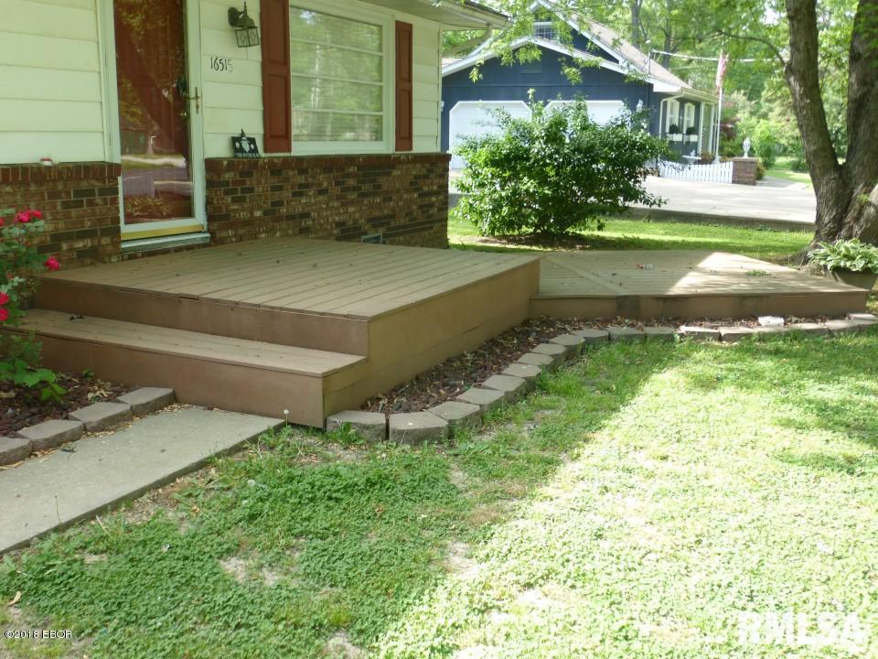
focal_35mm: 34
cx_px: 439
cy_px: 330
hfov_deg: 54.0
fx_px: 862
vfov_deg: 41.8
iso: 100
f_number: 3.7
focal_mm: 6.1
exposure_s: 1/80
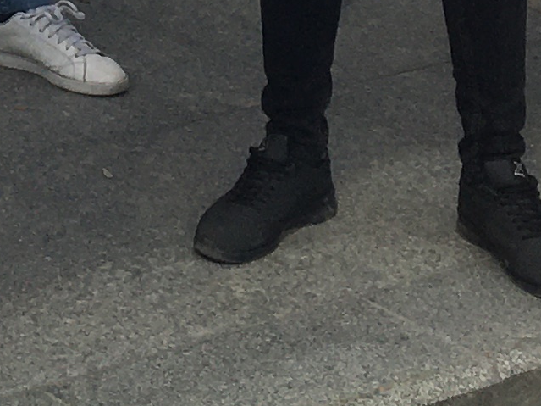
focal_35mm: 183
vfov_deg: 7.1
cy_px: -870
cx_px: -162
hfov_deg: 10.6
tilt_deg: +0.8
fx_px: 2859
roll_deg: +0.1
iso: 25
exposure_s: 1/2481
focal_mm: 4.15
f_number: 2.2
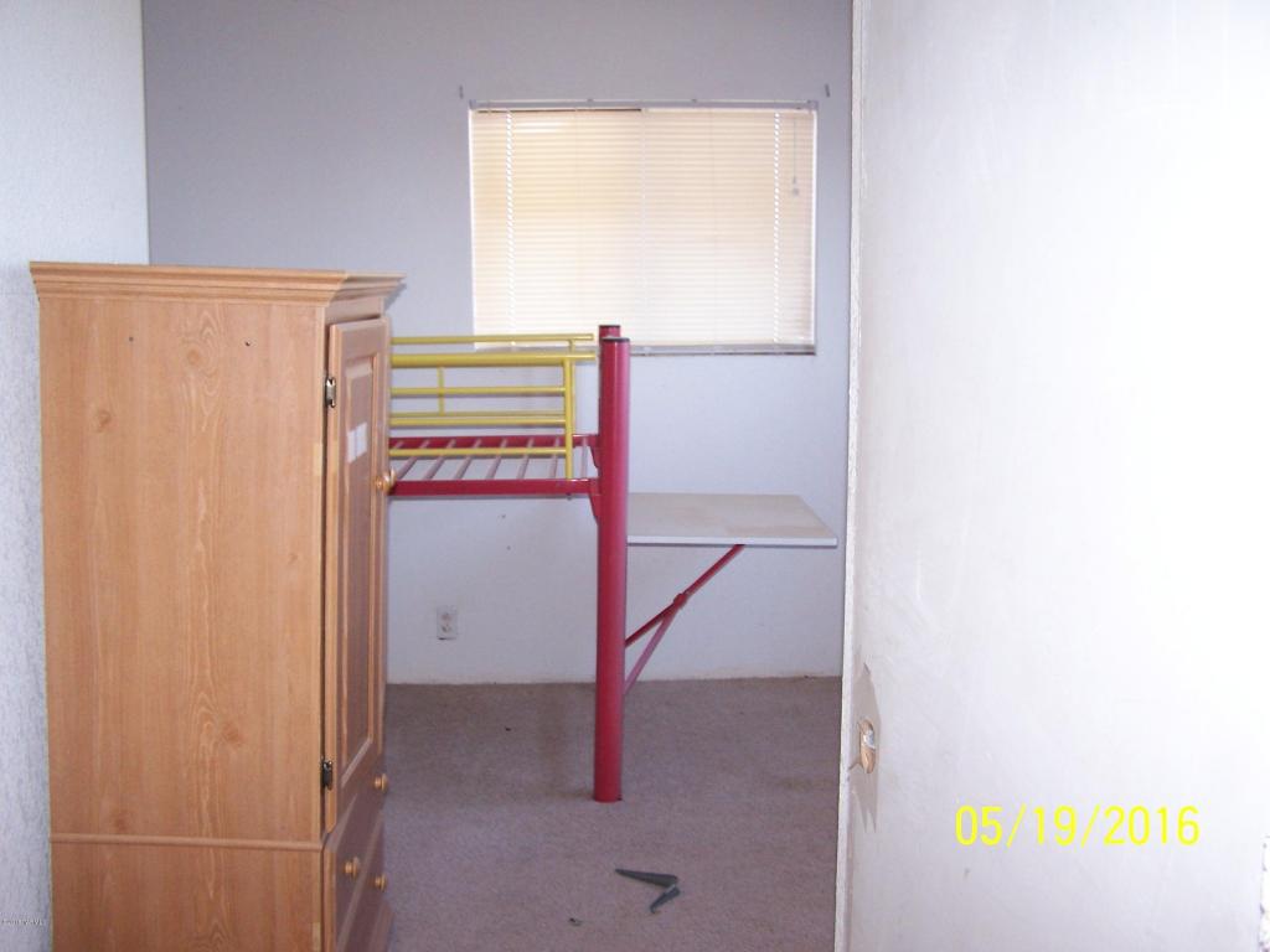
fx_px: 1394
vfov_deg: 37.7
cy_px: 476
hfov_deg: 49.0
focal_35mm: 38
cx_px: 635
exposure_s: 1/60
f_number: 2.8
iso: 140
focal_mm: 6.3
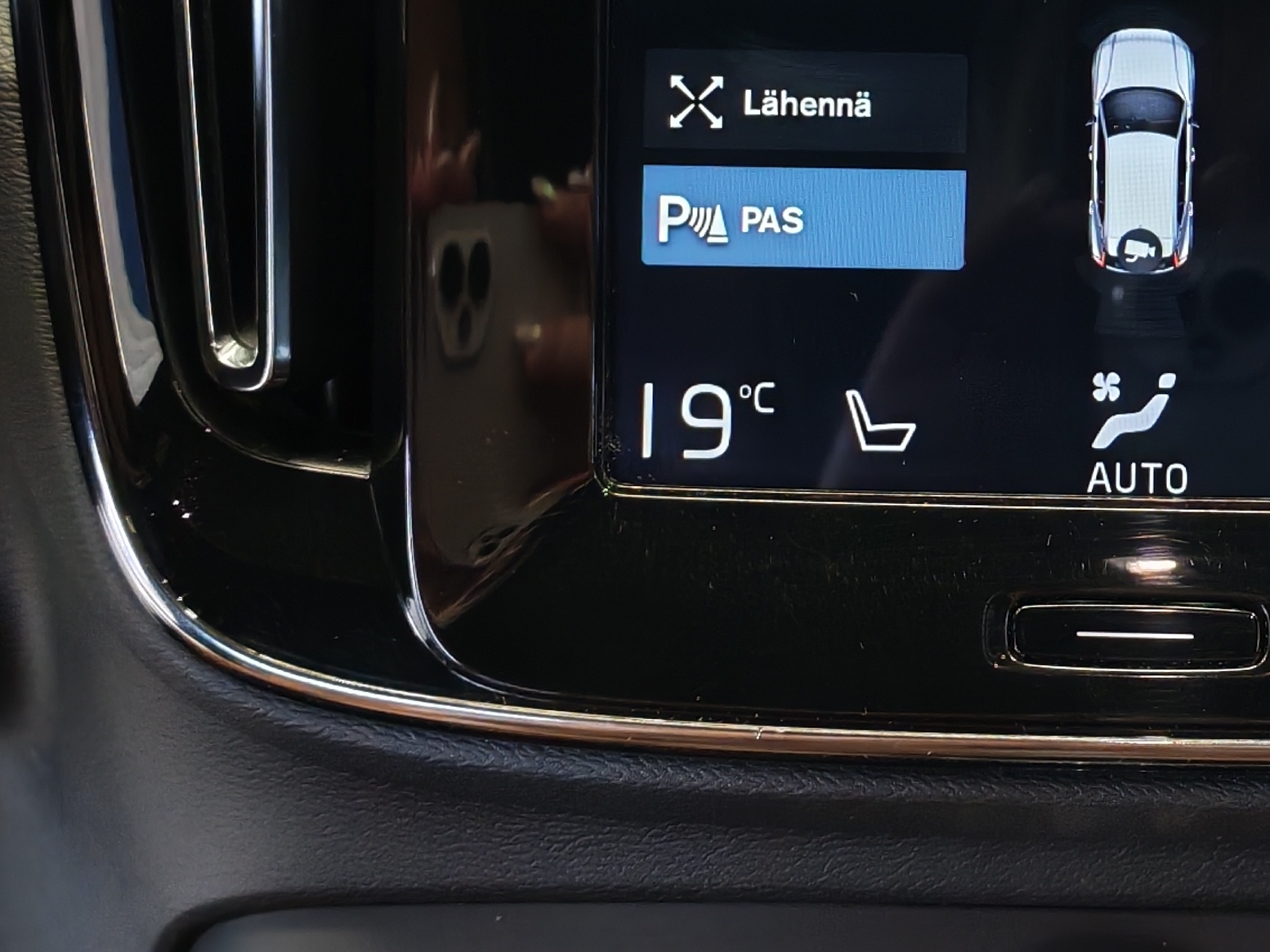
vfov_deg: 16.8
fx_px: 3191
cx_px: 1168
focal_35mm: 87
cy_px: 187
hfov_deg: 21.9
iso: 1600
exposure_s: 1/50
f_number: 1.9
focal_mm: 6.12
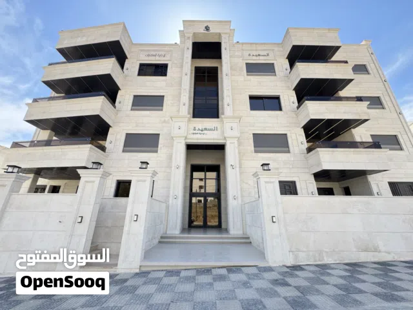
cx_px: 206
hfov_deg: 102.1
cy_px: 155
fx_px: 167
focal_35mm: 14
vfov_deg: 85.7
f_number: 2.2
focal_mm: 2.22
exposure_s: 1/552
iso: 40
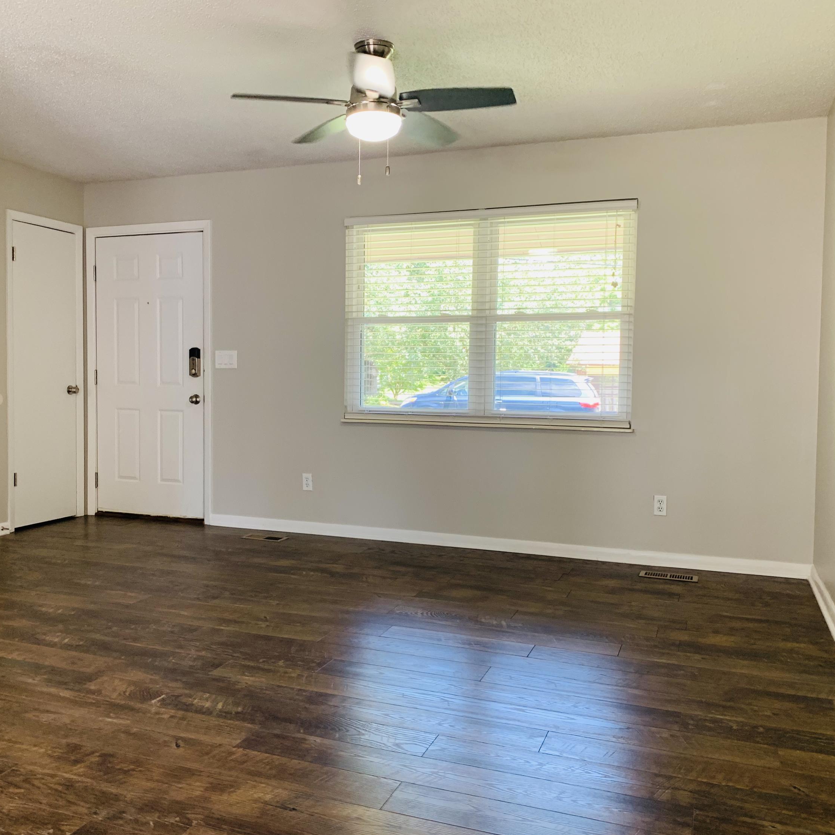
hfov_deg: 52.4
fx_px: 846
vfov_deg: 52.5
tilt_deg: -2.6
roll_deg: -0.1
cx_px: 363
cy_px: 421
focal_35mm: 31
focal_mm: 4.25
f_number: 1.8
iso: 80
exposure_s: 1/60
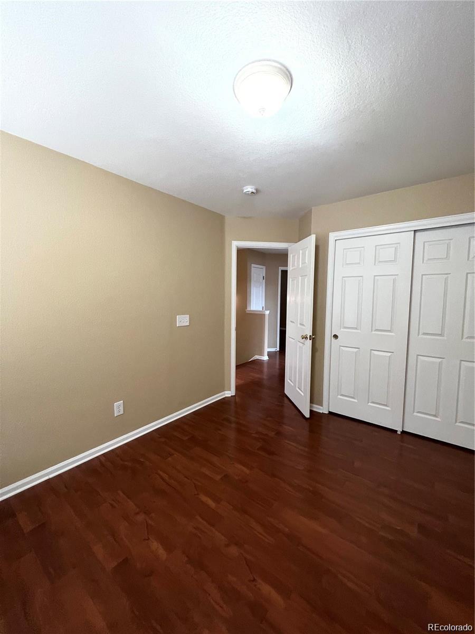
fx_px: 238
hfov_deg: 89.9
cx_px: 238
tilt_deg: -4.2
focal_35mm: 13
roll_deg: -3.6
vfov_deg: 106.2
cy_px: 317
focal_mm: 1.57
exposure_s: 1/120
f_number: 1.8
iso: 200
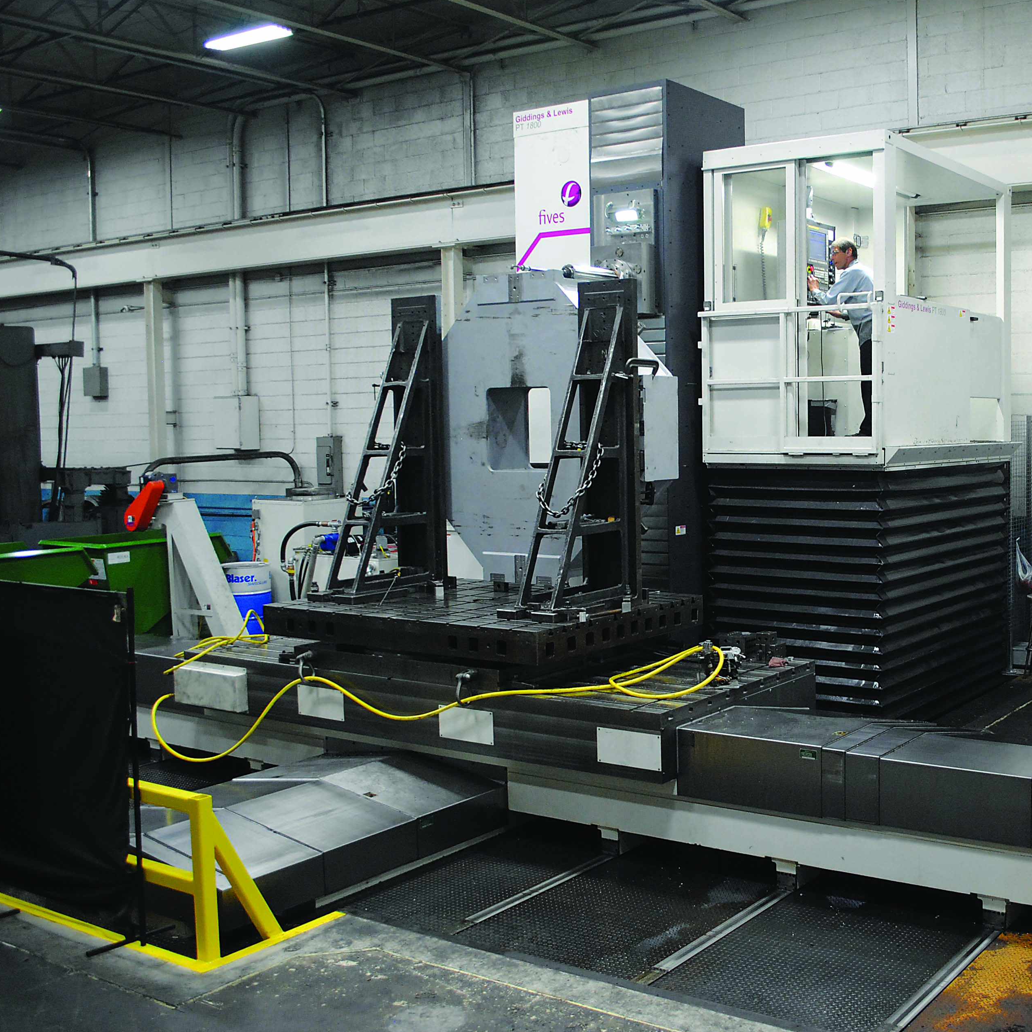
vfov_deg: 42.8
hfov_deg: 41.5
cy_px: 506
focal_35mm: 39
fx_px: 1315
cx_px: 780
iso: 560
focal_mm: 20
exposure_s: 1/30
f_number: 3.8
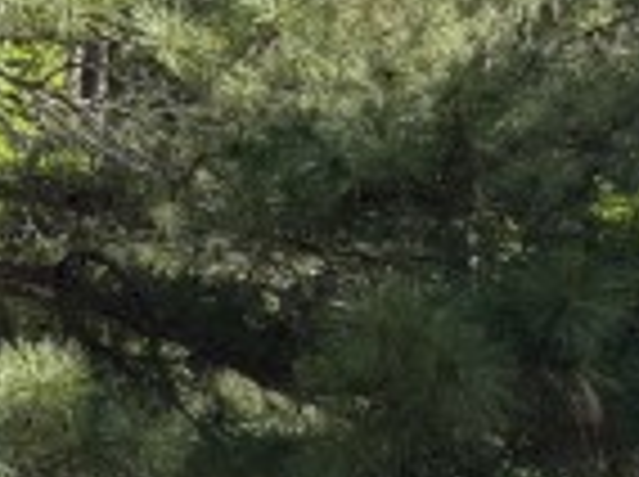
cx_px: -873
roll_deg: -0.3
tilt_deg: -7.4
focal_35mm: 188
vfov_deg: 7.3
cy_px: 1202
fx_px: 3465
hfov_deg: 9.4
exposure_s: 1/887
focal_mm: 5.96
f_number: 1.6
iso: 50
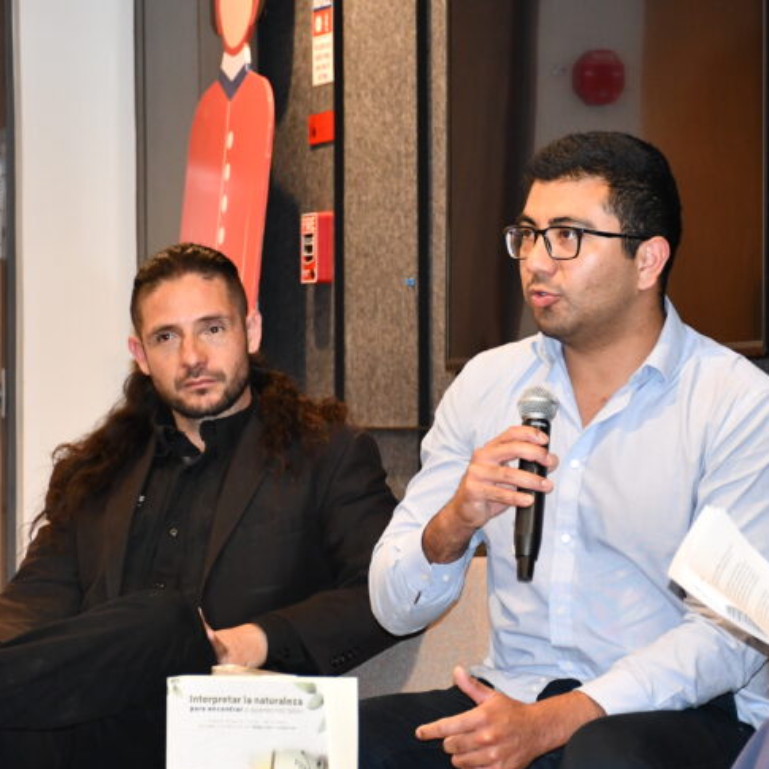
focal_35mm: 167
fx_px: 4197
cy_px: 389
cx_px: 648
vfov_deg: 10.5
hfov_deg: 10.4
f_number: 5
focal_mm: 62
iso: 1800
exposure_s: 1/60
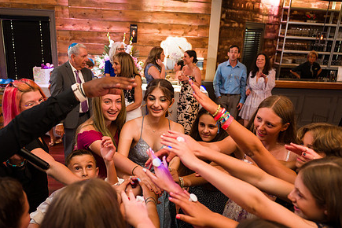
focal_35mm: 32
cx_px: 168
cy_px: 138
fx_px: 304
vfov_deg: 40.9
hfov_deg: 58.7
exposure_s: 1/125
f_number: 3.2
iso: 1250
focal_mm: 24
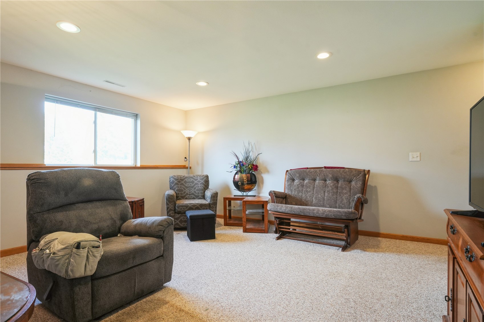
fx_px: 242
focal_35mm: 18
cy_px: 161
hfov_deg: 90.0
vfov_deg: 67.4
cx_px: 242
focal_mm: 18
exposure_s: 1/20
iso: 640
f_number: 9
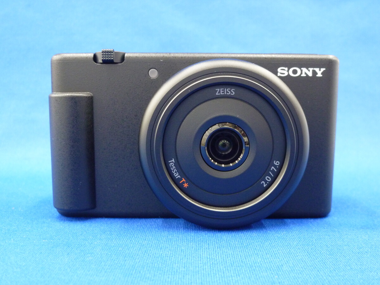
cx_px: 190
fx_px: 362
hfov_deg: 55.4
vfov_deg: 42.9
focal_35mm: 33
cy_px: 142
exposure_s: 1/20
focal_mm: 5.9
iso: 400
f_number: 3.2
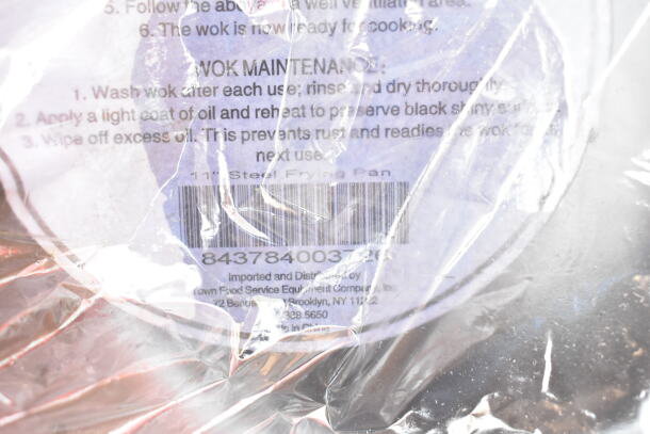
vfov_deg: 29.0
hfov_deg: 42.3
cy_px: 217
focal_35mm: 46
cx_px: 325
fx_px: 840
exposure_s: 1/125
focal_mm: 31
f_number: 5.6
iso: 1600
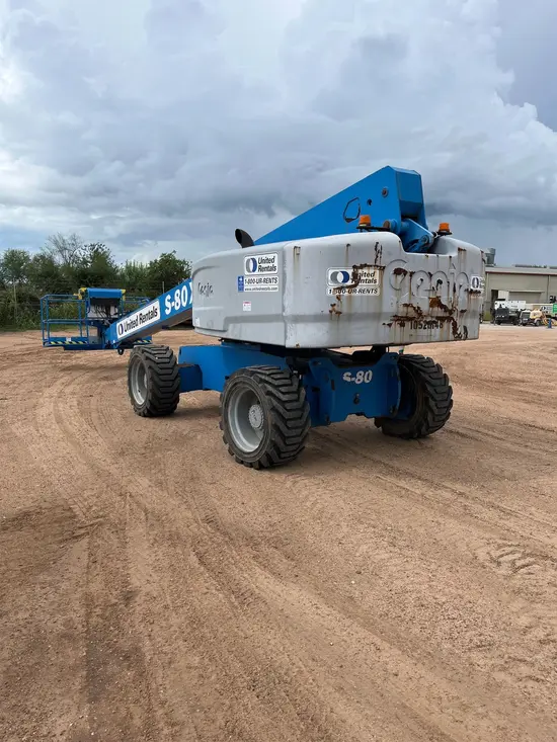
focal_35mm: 26
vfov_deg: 67.3
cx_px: 278
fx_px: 558
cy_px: 371
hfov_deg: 53.1
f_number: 1.6
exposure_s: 1/4854
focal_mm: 5.1
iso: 50
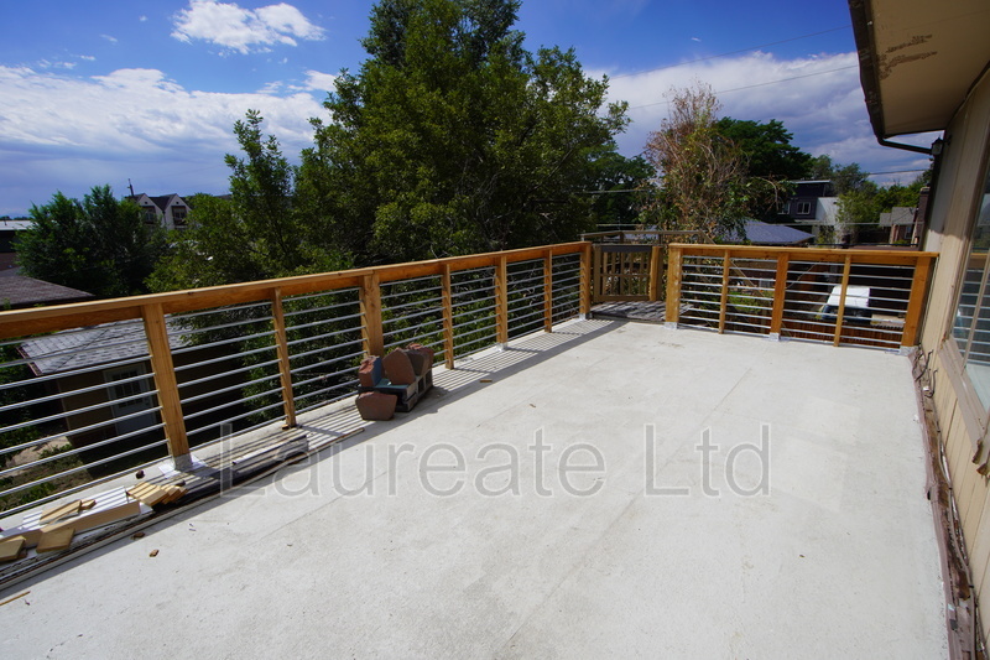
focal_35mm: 16
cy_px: 330
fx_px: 454
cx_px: 495
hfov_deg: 95.0
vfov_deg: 72.0
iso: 100
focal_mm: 11
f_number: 10
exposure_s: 1/320
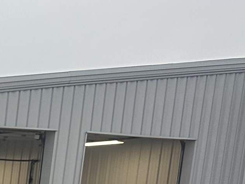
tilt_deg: -9.8
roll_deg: -2.7
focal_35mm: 152
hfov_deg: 9.6
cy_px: 441
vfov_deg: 8.8
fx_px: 1075
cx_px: -528
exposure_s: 1/349
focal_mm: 6.86
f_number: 1.78
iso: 80
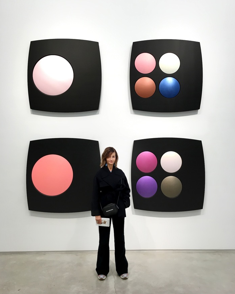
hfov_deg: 47.1
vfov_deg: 57.1
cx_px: 117
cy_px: 137
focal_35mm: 31
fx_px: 270
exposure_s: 1/30
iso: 25
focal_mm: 4.15
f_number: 2.2
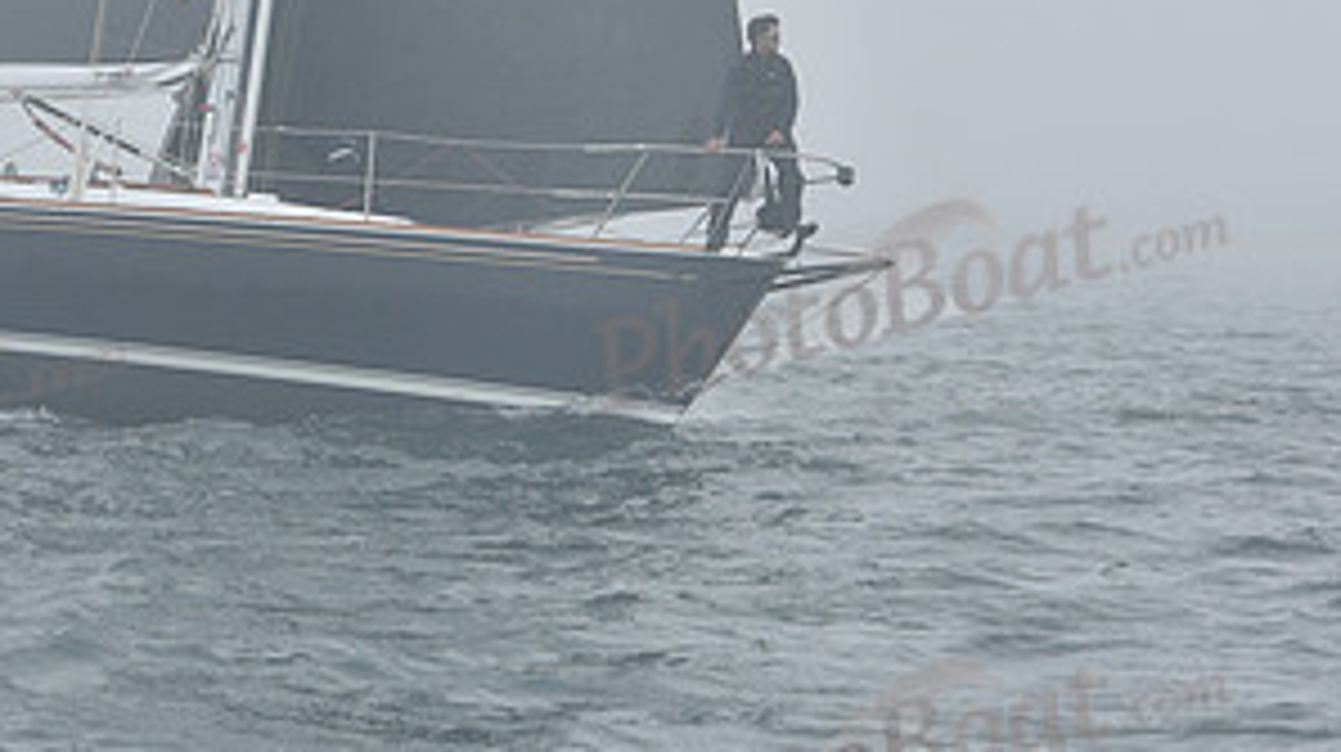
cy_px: 124
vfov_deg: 6.2
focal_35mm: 194
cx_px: 364
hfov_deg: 11.1
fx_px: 6892
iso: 250
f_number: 10
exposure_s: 1/800
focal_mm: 95
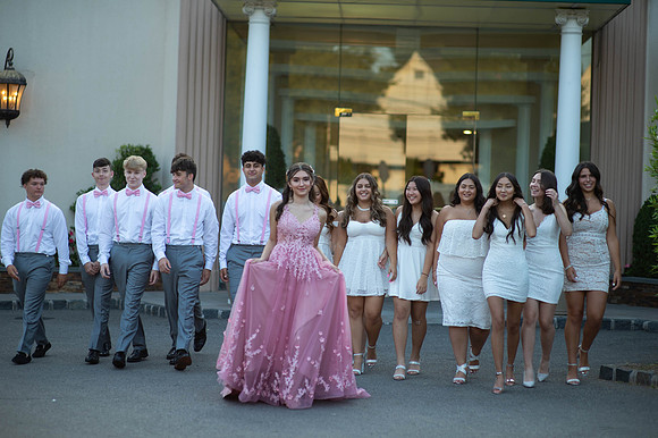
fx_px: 1553
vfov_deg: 16.1
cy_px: 219
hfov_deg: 23.9
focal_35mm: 85
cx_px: 329
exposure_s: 1/1000
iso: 250
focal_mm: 85
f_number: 2
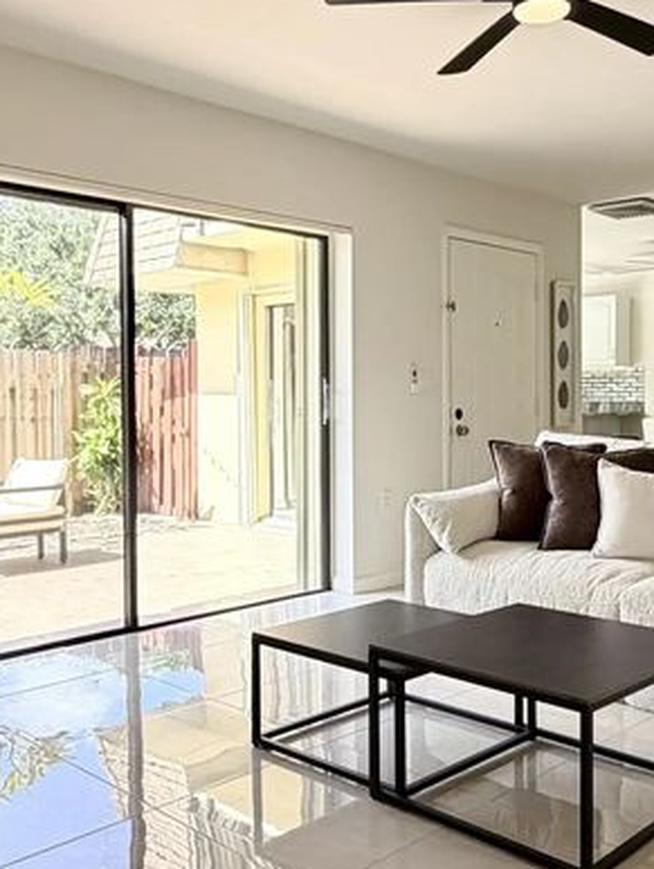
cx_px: 405
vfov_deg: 50.1
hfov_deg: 38.5
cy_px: 415
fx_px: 931
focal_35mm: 37
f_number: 2.2
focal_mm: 2.22
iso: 80
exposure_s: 1/121
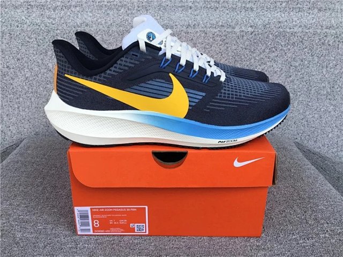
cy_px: 128
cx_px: 172
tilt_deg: -20.8
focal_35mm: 31
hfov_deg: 58.4
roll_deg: -0.3
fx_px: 307
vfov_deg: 45.4
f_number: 2.4
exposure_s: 1/431
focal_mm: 3.3
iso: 25
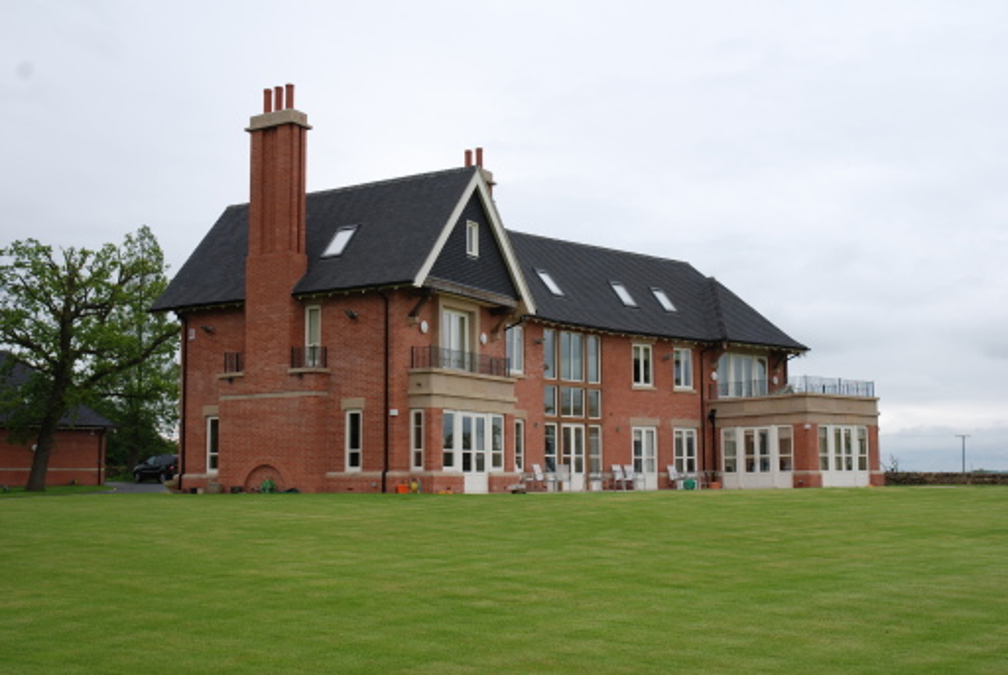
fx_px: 1220
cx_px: 504
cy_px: 338
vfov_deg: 30.9
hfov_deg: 44.9
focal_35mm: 44
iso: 100
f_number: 6.3
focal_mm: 29
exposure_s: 1/160
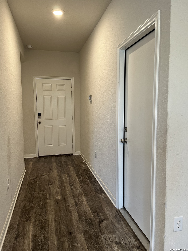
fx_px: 188
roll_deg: -1.5
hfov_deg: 53.1
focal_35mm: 26
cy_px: 126
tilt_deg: -3.4
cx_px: 94
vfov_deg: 67.3
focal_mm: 5.1
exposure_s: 1/60
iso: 125
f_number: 1.6
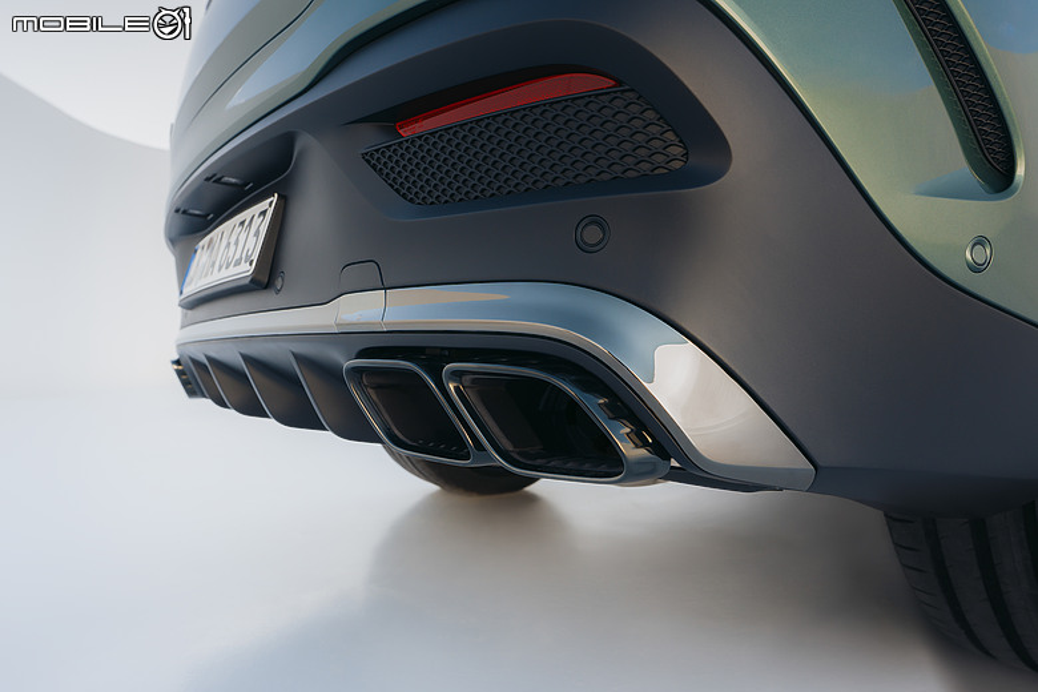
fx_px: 634
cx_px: 519
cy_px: 346
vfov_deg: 57.2
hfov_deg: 78.6
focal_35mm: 22
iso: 250
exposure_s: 1/500
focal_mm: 22
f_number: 5
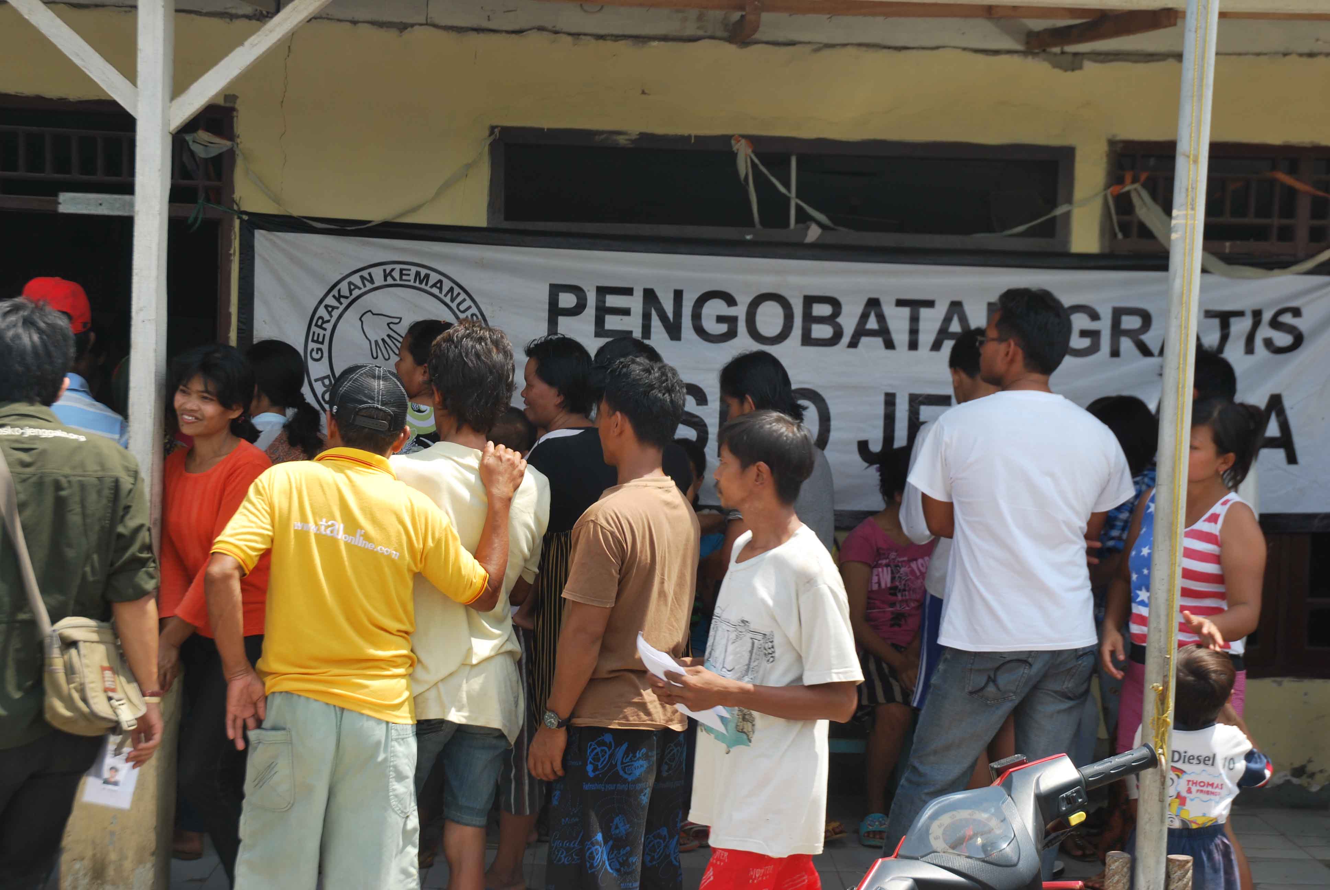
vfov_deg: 25.8
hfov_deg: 37.8
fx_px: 1942
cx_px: 665
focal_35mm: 52
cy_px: 445
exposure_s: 1/160
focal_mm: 35
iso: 100
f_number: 6.3
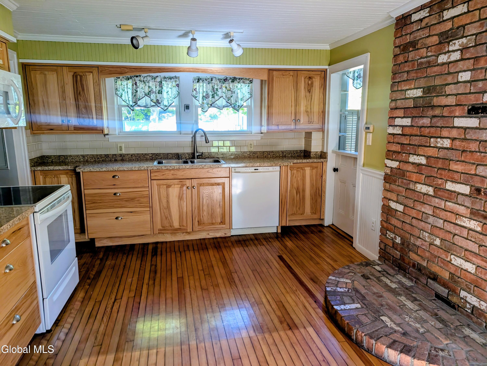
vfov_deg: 56.9
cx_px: 244
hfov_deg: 71.5
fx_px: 338
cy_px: 183
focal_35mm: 24
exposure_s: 1/24
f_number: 1.68
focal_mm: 6.9
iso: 39
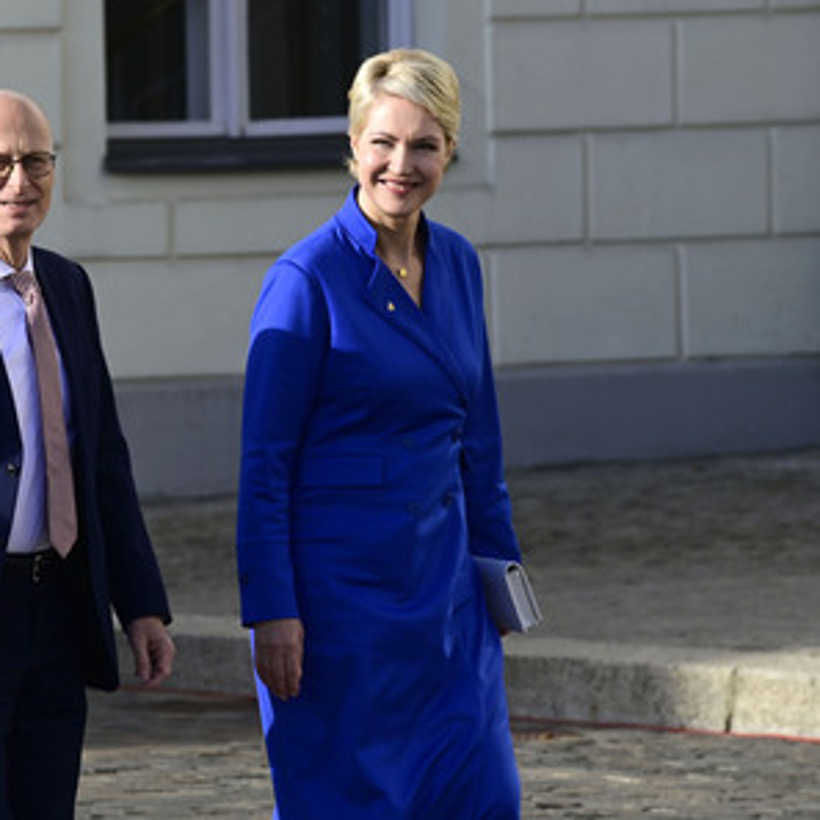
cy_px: 409
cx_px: 231
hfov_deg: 3.4
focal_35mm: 515
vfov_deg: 3.4
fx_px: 13802
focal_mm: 400
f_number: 13
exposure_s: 1/320
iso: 400
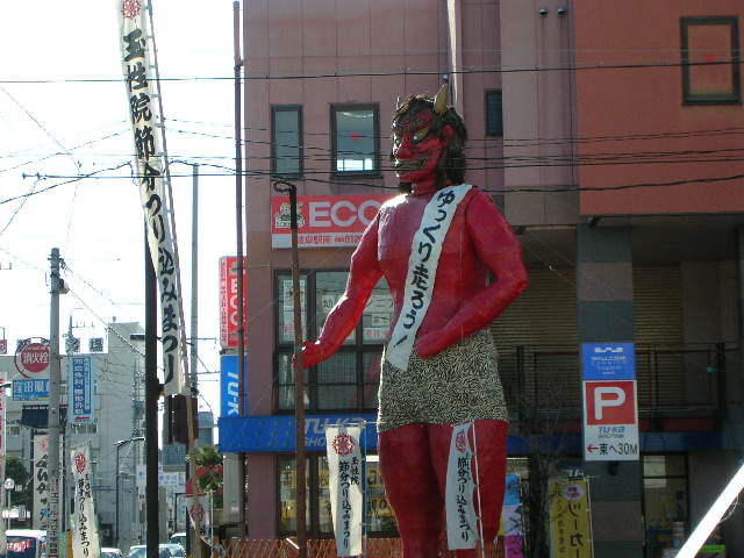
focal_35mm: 105
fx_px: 2257
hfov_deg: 18.7
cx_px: 372
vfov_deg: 14.1
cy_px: 279
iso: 50
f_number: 4.9
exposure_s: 1/168
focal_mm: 17.4
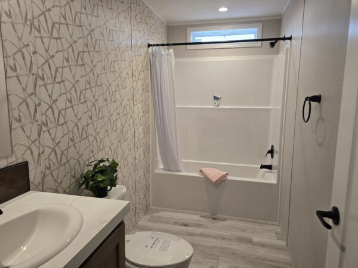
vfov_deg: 58.9
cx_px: 179
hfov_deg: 73.9
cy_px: 134
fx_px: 238
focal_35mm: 23
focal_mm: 6.3
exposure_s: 1/120
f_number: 1.7
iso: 125
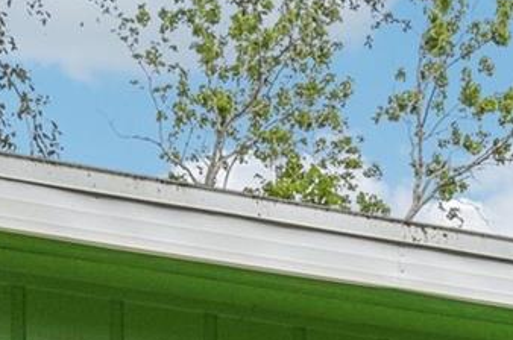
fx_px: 1550
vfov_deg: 11.0
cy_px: 743
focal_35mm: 109
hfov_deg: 17.9
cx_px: 618
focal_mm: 23
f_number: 8
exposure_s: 1/500
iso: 400
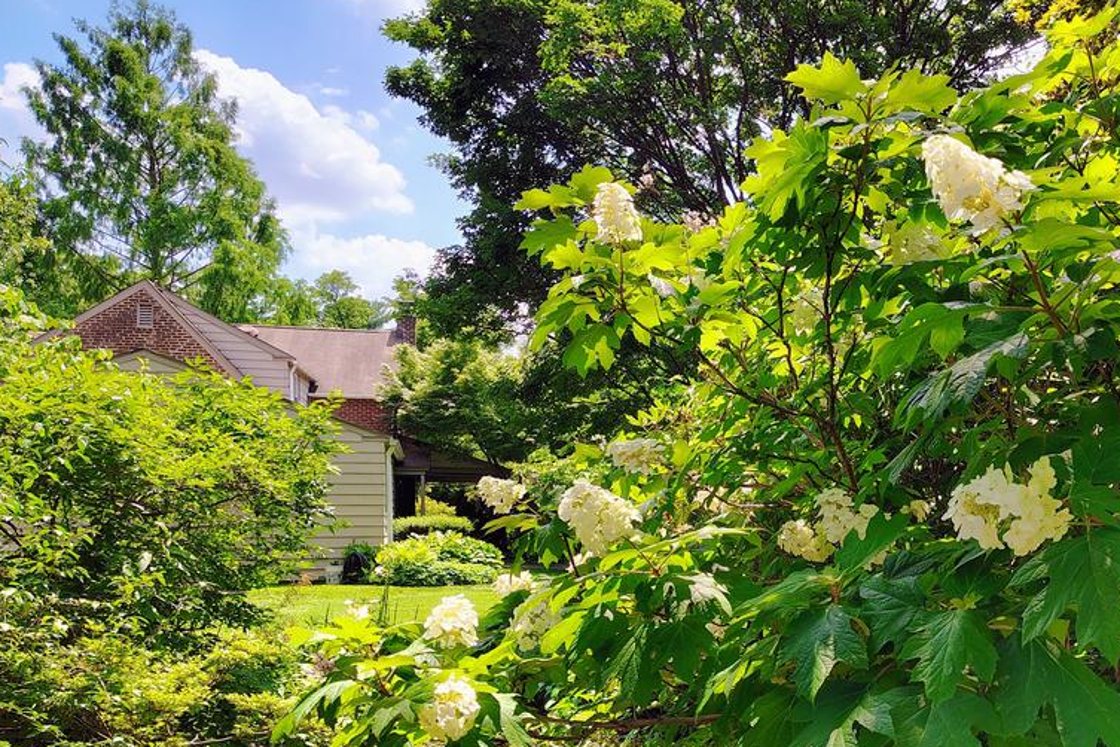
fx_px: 1058
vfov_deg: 38.6
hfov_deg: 54.6
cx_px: 748
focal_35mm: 34
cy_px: 471
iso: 109
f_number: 1.8
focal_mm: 5.56
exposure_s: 1/200
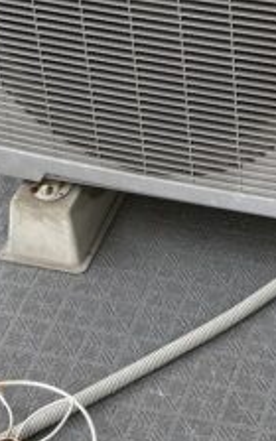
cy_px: -45
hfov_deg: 10.3
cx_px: 258
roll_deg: +2.3
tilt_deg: -33.4
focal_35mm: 126
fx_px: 1516
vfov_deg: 16.1
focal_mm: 5.96
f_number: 1.6
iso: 40
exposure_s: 1/265
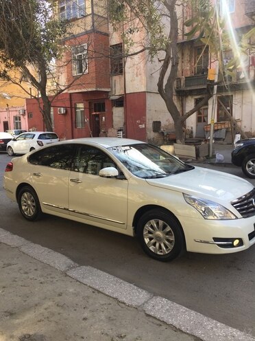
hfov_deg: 48.2
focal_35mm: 29
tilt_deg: -8.2
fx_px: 285
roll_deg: +1.7
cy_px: 170
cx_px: 128
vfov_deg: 61.7
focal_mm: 4.15
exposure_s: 1/240
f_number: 2.2
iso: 32
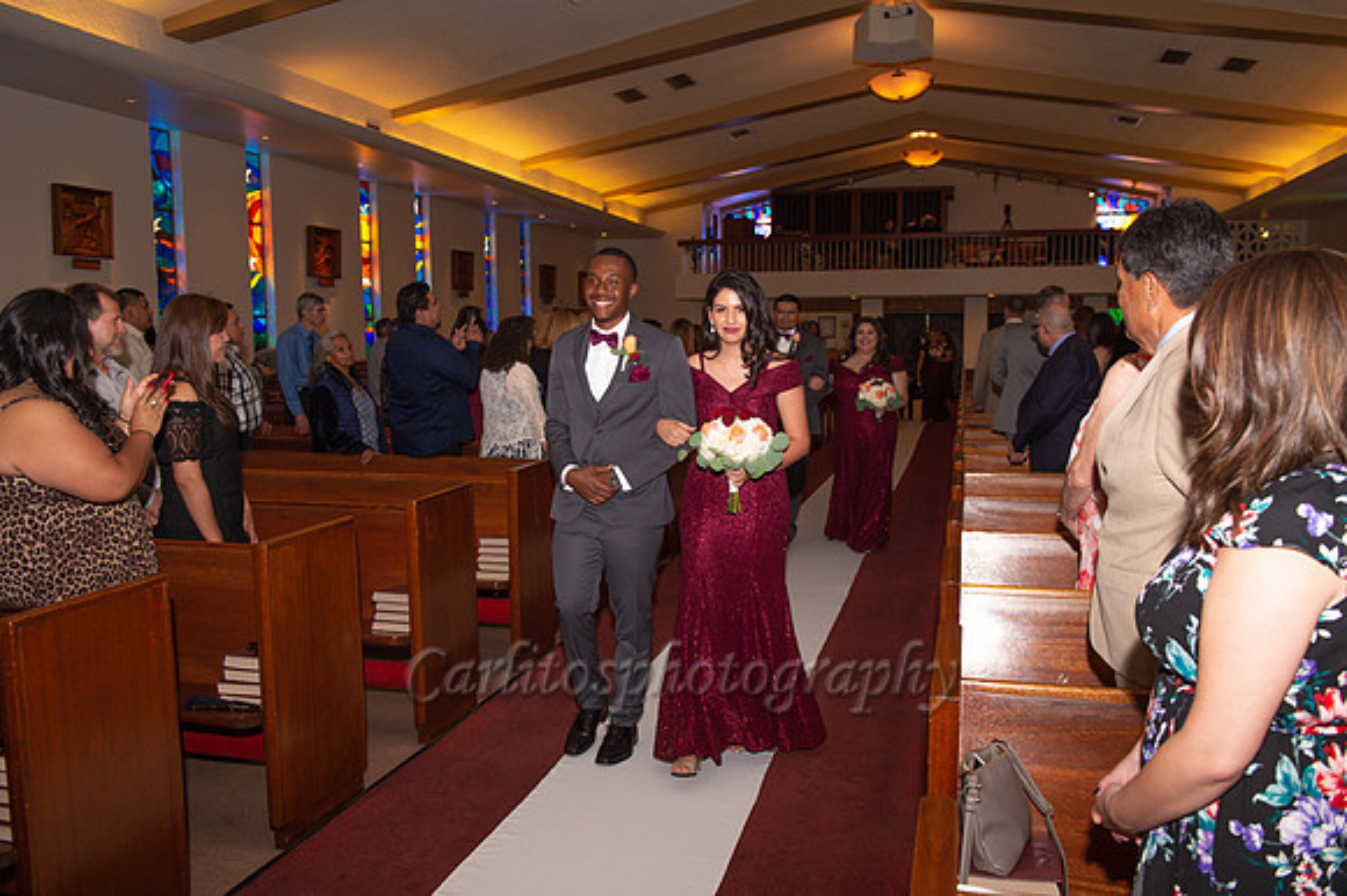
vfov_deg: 44.9
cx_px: 674
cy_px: 448
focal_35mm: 29
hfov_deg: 63.7
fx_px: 1084
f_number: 4
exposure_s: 1/250
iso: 400
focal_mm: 29
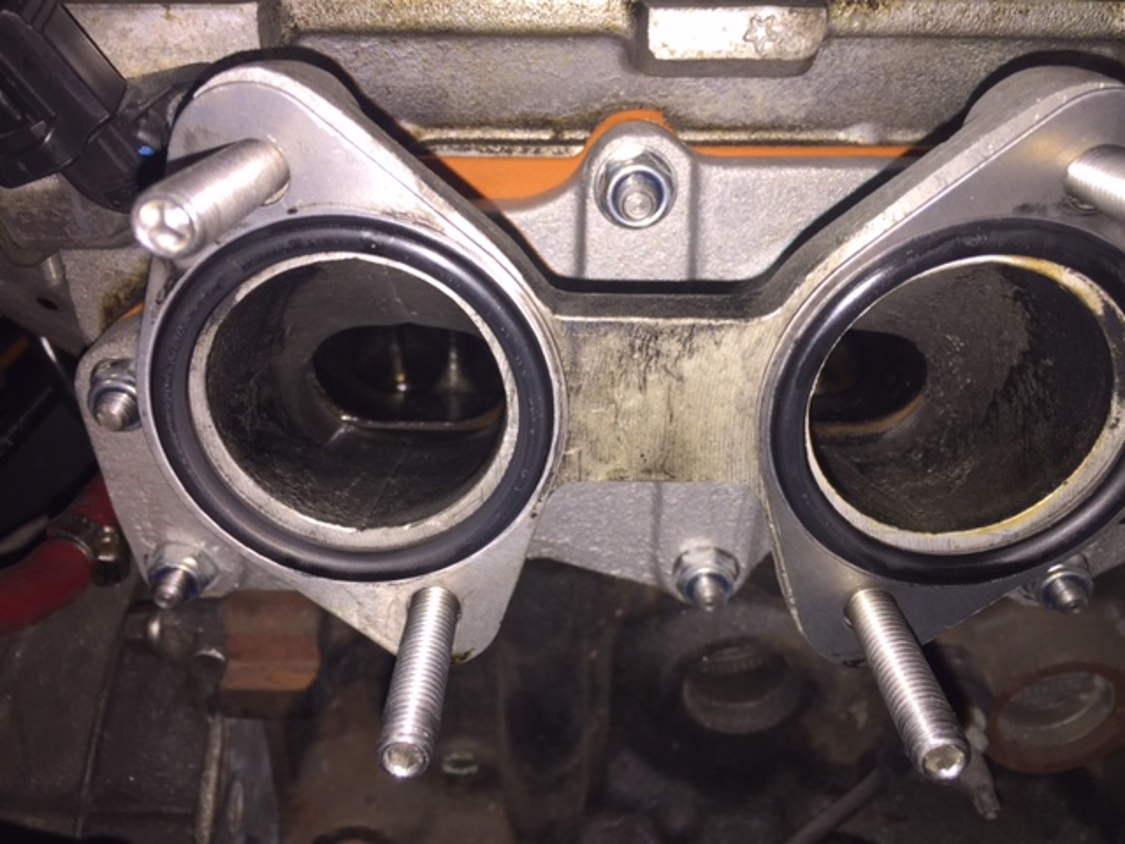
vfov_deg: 48.2
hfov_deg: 61.7
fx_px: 942
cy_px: 422
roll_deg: -1.3
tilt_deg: -31.3
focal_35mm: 29
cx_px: 562
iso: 32
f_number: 2.2
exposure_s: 1/46
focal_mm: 4.15
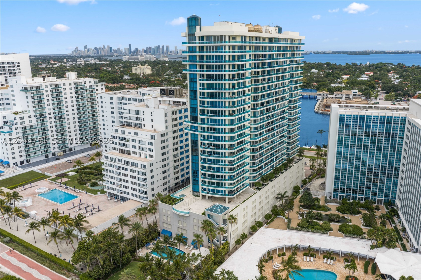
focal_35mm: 28
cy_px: 140
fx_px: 327
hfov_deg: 65.5
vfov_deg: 46.4
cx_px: 210
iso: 100
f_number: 2.8
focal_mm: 14.45
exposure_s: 1/100
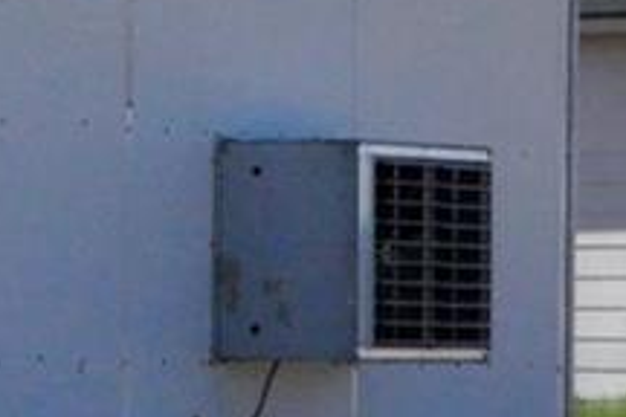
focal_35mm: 244
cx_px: -348
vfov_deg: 5.6
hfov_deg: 8.2
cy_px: -220
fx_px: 4243
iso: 2000
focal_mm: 22
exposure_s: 1/1000
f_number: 16
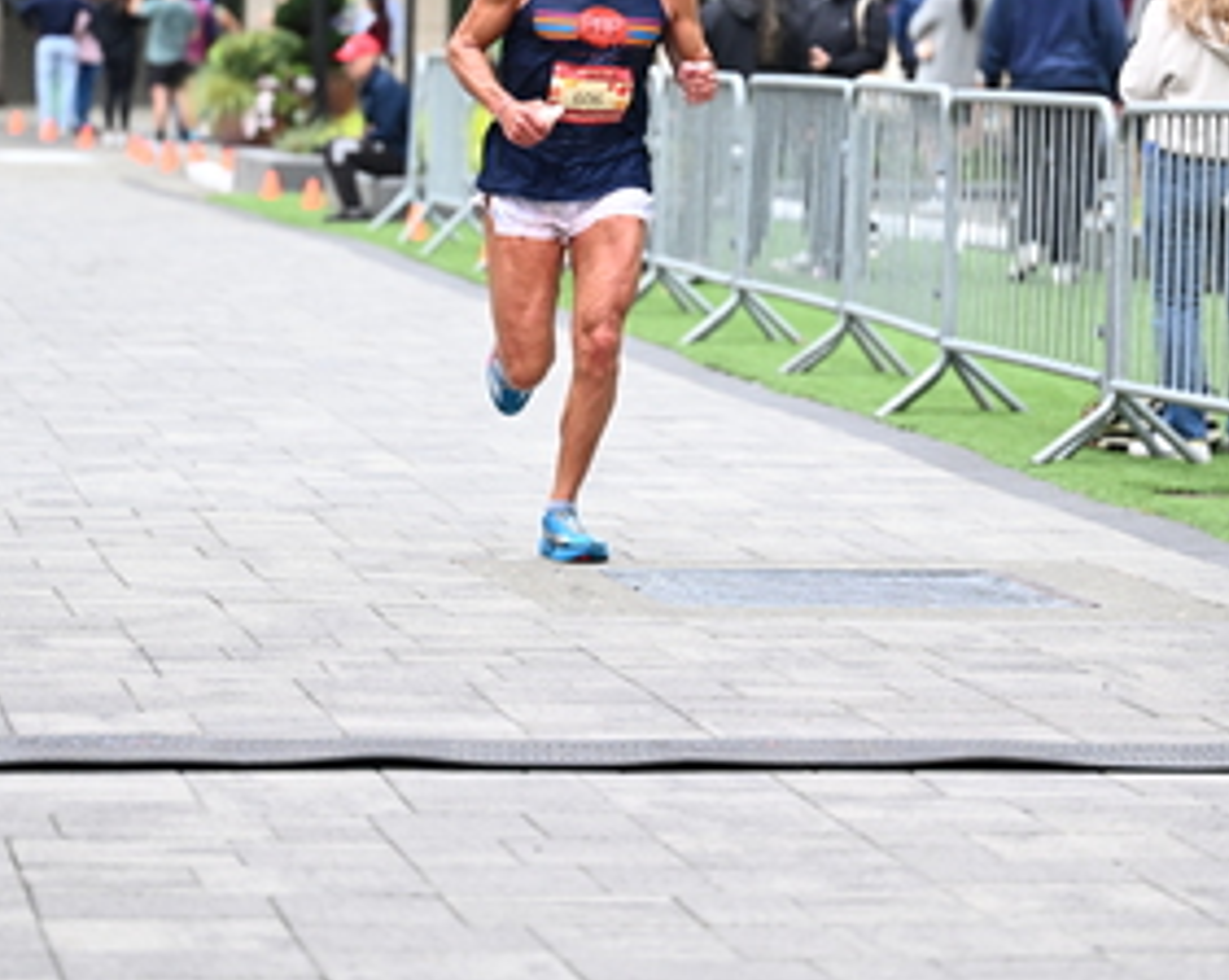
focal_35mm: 173
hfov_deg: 11.2
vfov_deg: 8.9
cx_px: 772
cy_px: 241
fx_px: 6284
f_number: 2.8
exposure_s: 1/1600
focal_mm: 94
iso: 1250
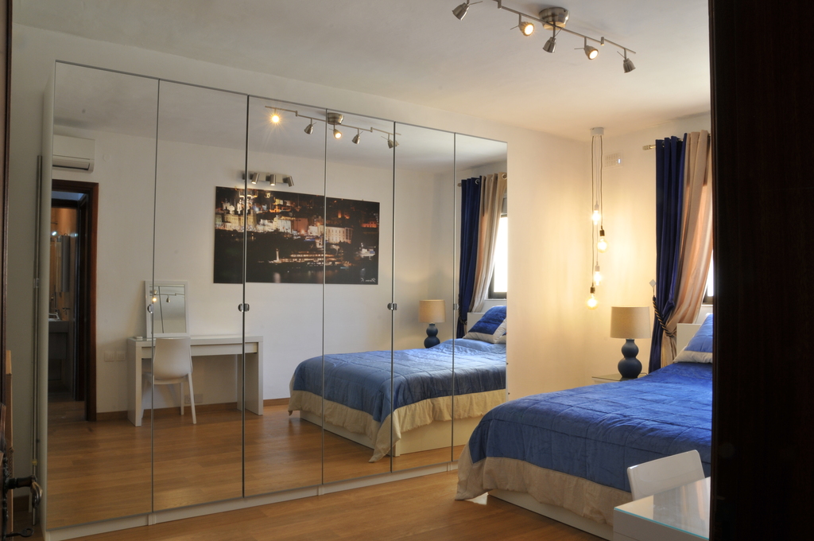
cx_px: 407
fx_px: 610
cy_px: 270
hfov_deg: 67.4
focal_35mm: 27
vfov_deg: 47.8
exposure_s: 1/1.3
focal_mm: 18
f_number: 22
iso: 200
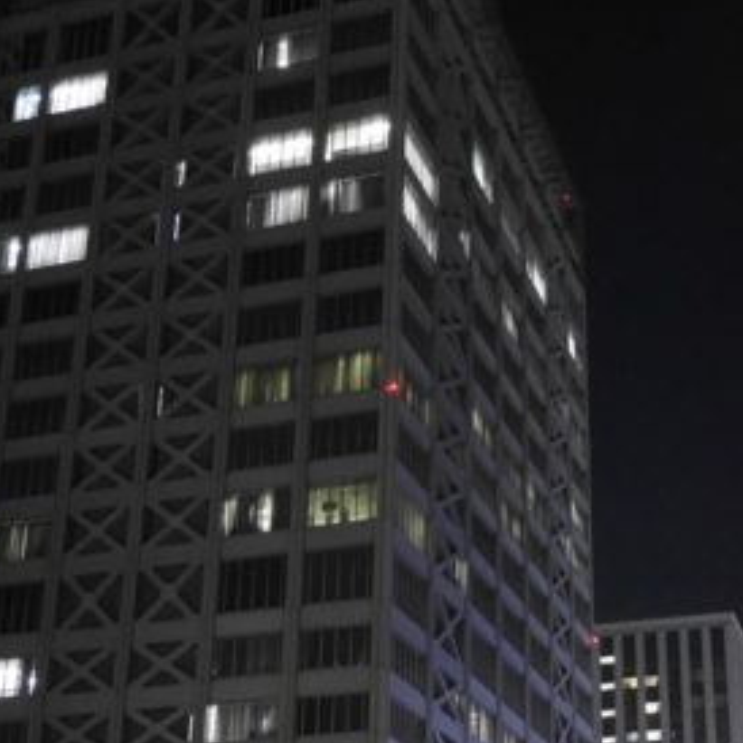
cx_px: 489
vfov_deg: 27.5
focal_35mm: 62
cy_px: 521
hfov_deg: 27.6
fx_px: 1506
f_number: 4
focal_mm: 16
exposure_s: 1/13
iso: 3200
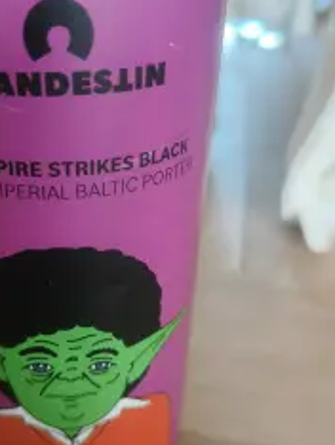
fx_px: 528
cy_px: 259
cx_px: 101
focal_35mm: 41
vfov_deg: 45.6
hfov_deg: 34.7
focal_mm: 5.59
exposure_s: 1/50
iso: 200
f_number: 3.2
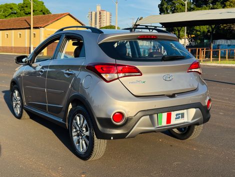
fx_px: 326
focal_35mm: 48
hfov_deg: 39.6
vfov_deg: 30.3
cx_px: 118
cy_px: 88
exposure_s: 1/3817
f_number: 1.78
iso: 64
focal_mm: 6.76
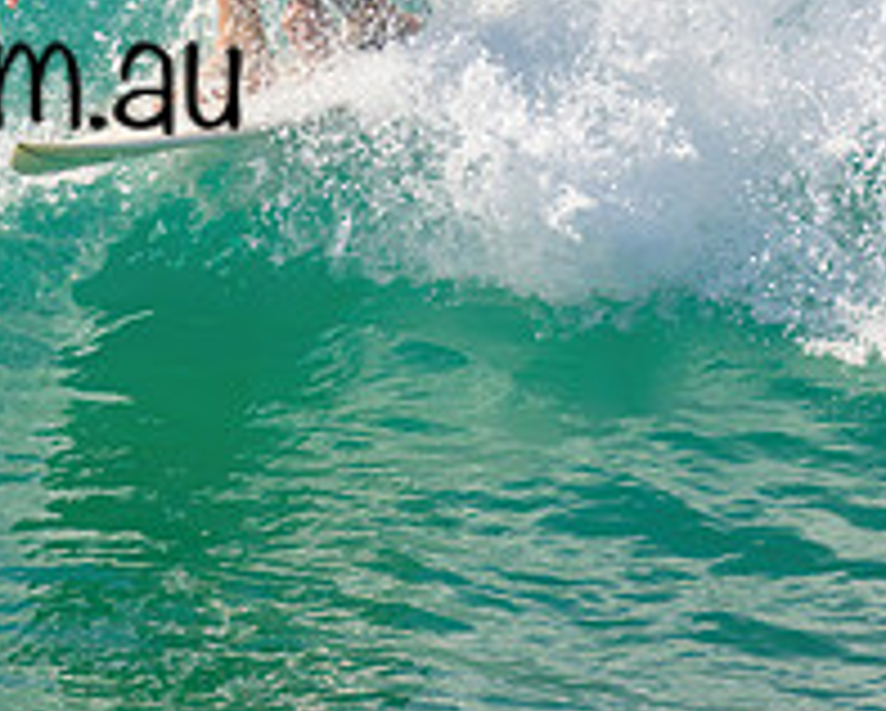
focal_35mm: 2379
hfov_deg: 0.8
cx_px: -130
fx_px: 62444
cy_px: -179
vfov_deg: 0.7
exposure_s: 1/2000
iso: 800
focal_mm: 650
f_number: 11
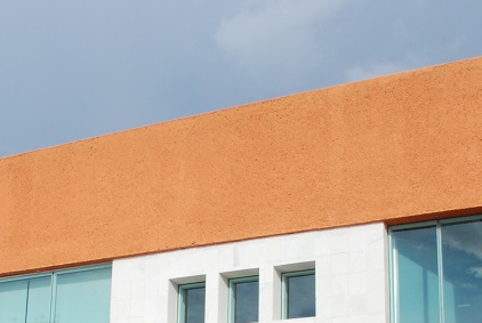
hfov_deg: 31.2
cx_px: 175
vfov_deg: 20.2
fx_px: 858
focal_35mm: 64
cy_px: 369
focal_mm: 18
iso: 250
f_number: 18
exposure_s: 1/40
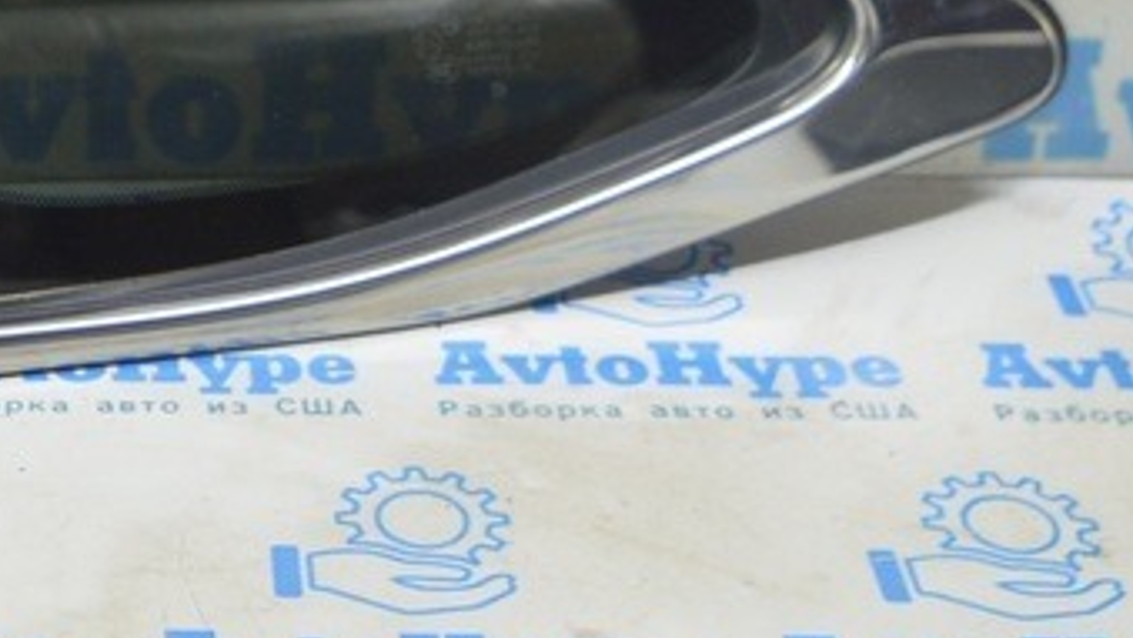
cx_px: -127
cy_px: -232
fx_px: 2993
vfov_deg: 11.8
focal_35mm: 100
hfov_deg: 20.4
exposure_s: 1/40
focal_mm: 21
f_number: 3.8
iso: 400
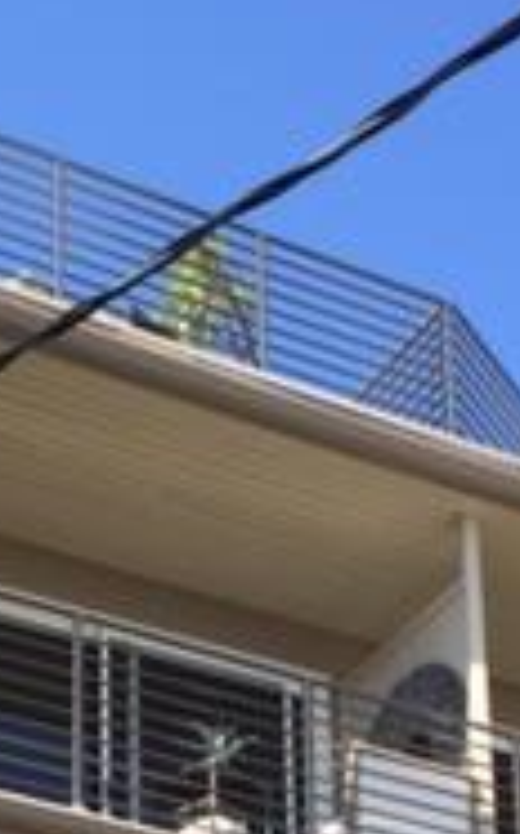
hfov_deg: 12.3
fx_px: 2407
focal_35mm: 106
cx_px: 143
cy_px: 1166
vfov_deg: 18.0
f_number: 2.2
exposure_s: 1/682
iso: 32
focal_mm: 4.15
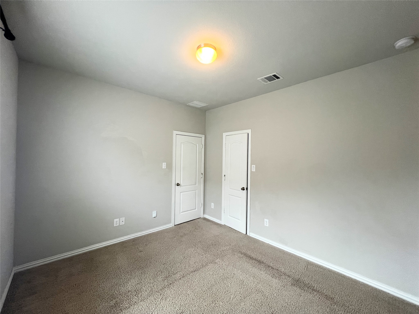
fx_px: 157
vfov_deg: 89.9
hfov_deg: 106.2
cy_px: 157
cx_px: 210
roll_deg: -1.2
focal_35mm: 13
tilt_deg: +0.0
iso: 200
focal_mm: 1.57
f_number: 1.8
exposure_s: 1/120
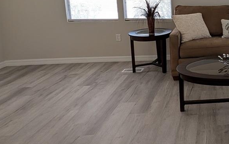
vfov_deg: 34.9
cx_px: 250
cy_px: 24
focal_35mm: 35
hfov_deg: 43.3
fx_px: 219
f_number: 1.7
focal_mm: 2.02
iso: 69
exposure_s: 1/120
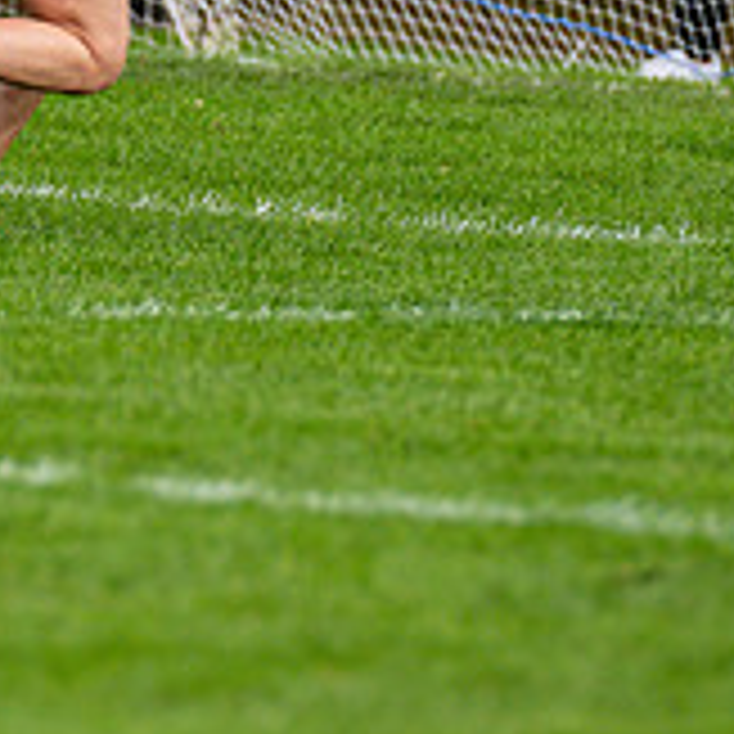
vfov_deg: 1.6
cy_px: -81
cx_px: -306
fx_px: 26053
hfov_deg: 1.6
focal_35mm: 1086
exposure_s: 1/3200
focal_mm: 240
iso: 280
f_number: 2.8
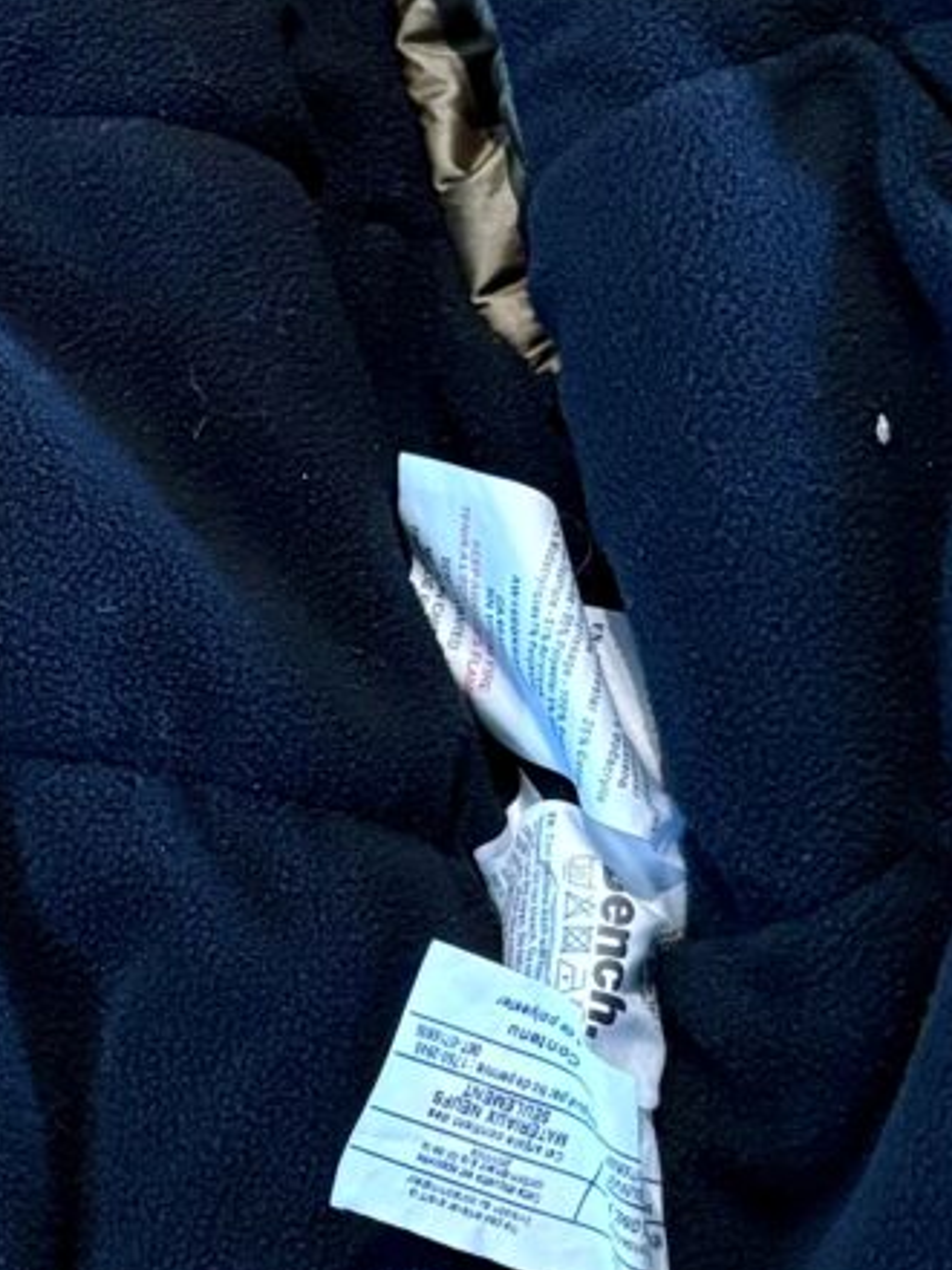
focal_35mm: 121
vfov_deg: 16.2
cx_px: -430
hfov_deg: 11.8
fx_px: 4437
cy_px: 436
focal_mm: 5.96
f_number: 1.6
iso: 500
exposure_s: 1/60
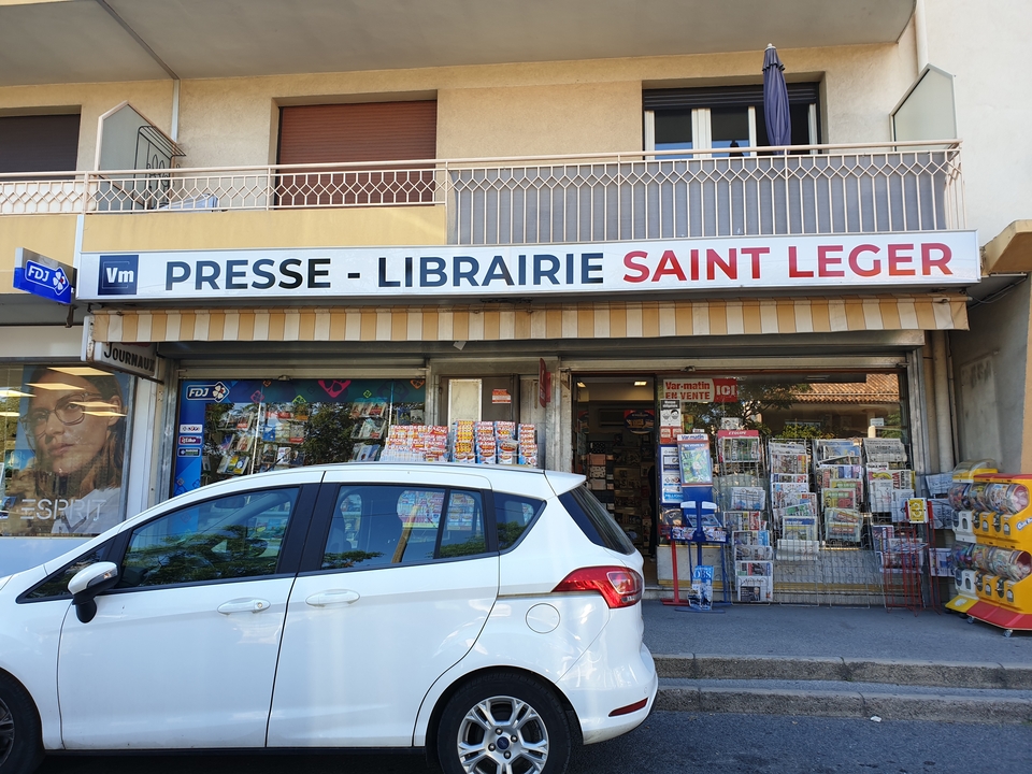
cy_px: 387
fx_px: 775
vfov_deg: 53.1
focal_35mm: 26
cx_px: 516
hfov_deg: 67.3
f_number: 2.4
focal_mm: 4.3
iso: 50
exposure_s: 1/206
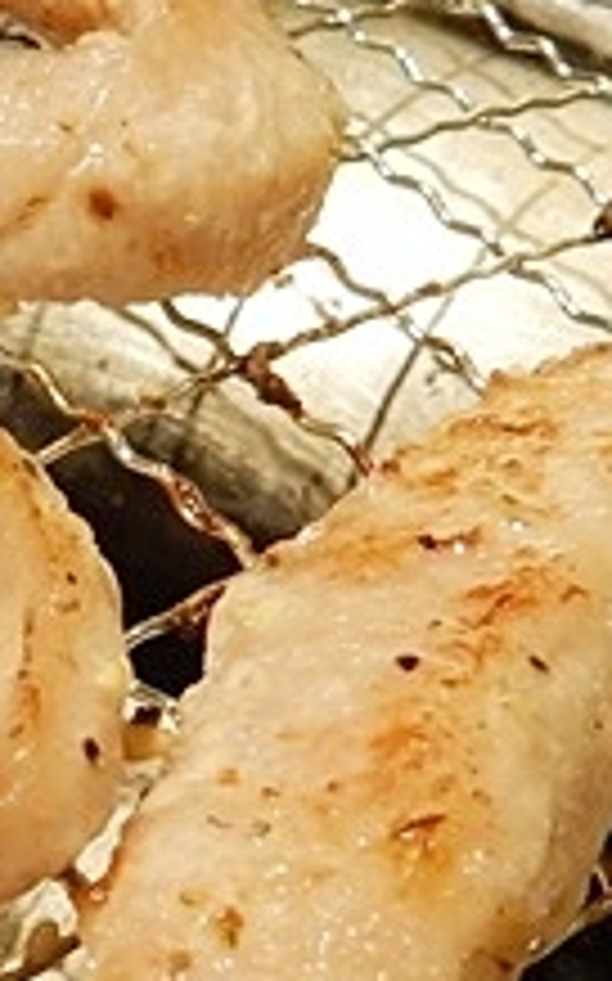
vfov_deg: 14.9
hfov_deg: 8.5
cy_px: 716
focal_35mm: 140
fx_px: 3741
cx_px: -896
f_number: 4
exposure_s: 1/25
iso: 400
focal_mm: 6.4
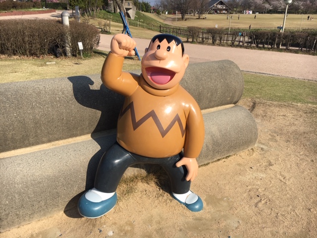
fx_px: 266
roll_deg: -1.7
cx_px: 158
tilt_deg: -21.4
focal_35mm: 29
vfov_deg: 48.2
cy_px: 119
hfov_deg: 61.7
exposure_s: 1/1789
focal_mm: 4.15
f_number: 2.2
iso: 25
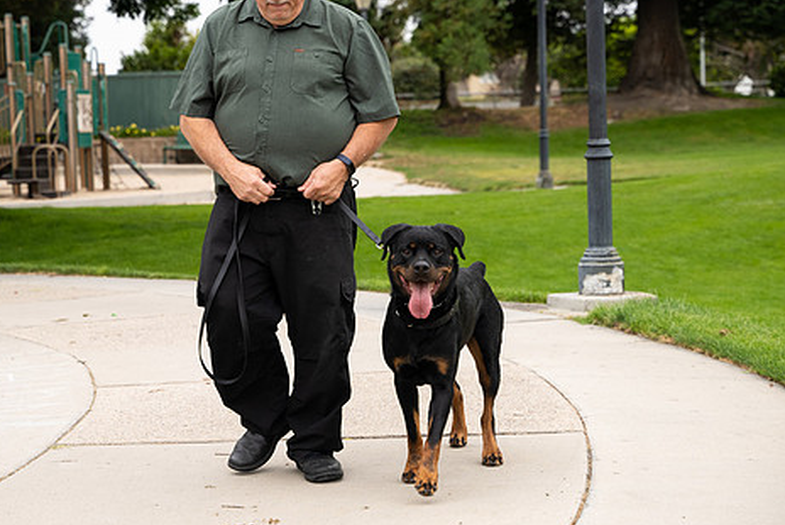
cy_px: 262
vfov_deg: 16.1
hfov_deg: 23.9
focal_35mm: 85
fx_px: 1855
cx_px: 343
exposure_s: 1/500
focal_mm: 68
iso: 640
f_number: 4
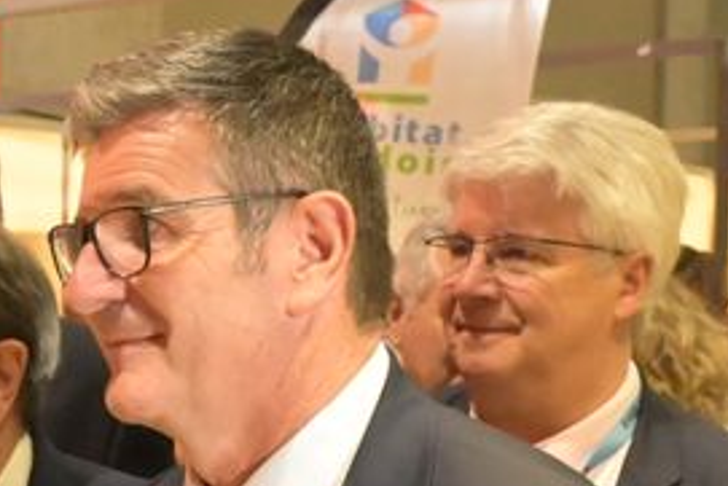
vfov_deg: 12.1
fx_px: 2266
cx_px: -231
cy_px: 497
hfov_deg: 17.1
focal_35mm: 112
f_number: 6.3
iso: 16000
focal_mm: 26.5
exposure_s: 1/200
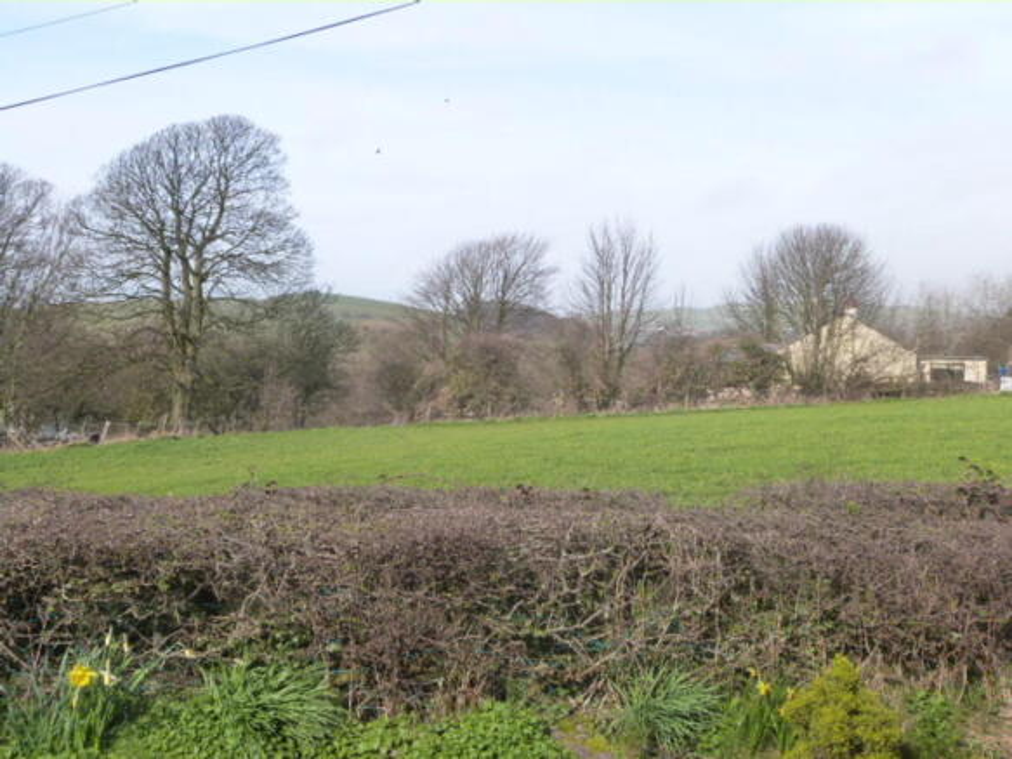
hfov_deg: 40.4
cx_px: 506
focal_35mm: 47
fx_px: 1374
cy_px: 380
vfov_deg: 30.9
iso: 160
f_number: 4.5
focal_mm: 8.5
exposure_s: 1/250
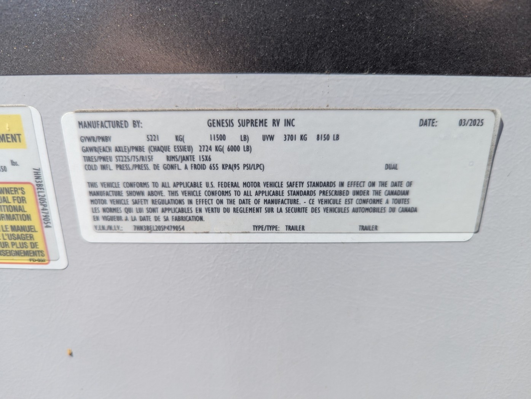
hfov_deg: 71.5
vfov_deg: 56.9
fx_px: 369
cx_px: 266
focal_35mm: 24
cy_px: 200
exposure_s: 1/1205
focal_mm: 6.81
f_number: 1.85
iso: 61
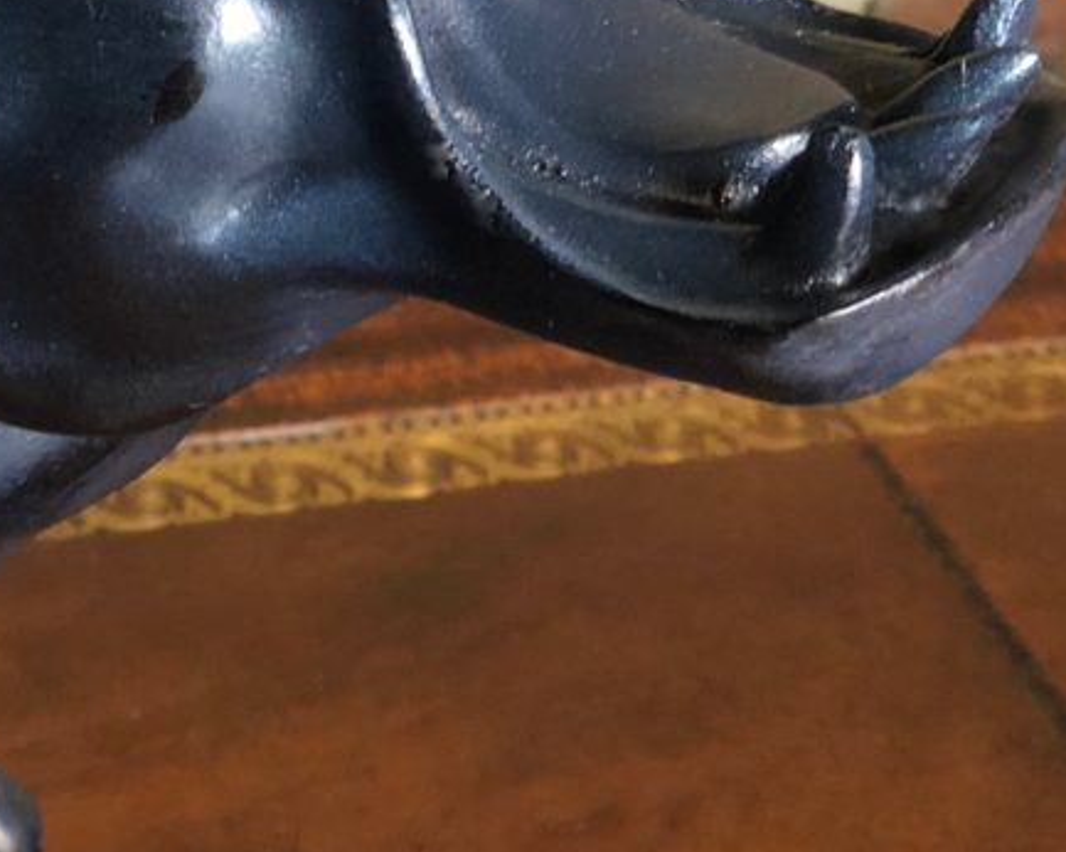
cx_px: 244
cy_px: 5
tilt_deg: -28.6
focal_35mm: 120
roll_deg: -3.4
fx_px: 3784
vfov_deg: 12.7
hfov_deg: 15.9
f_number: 2.4
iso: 160
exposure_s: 1/10
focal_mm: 6
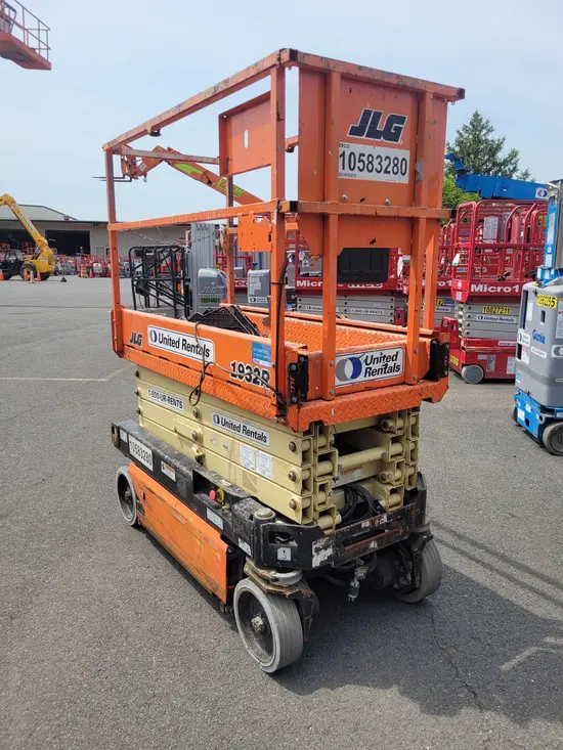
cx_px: 282
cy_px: 375
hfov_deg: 53.1
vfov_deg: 67.3
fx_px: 564
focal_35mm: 26
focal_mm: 5.4
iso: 40
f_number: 1.8
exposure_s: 1/2038
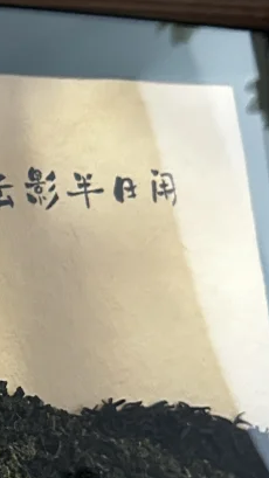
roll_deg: +1.9
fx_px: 1167
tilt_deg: -6.1
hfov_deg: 11.7
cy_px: 407
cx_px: -276
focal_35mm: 92
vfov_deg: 22.7
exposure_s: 1/33
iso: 800
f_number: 1.78
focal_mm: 6.86
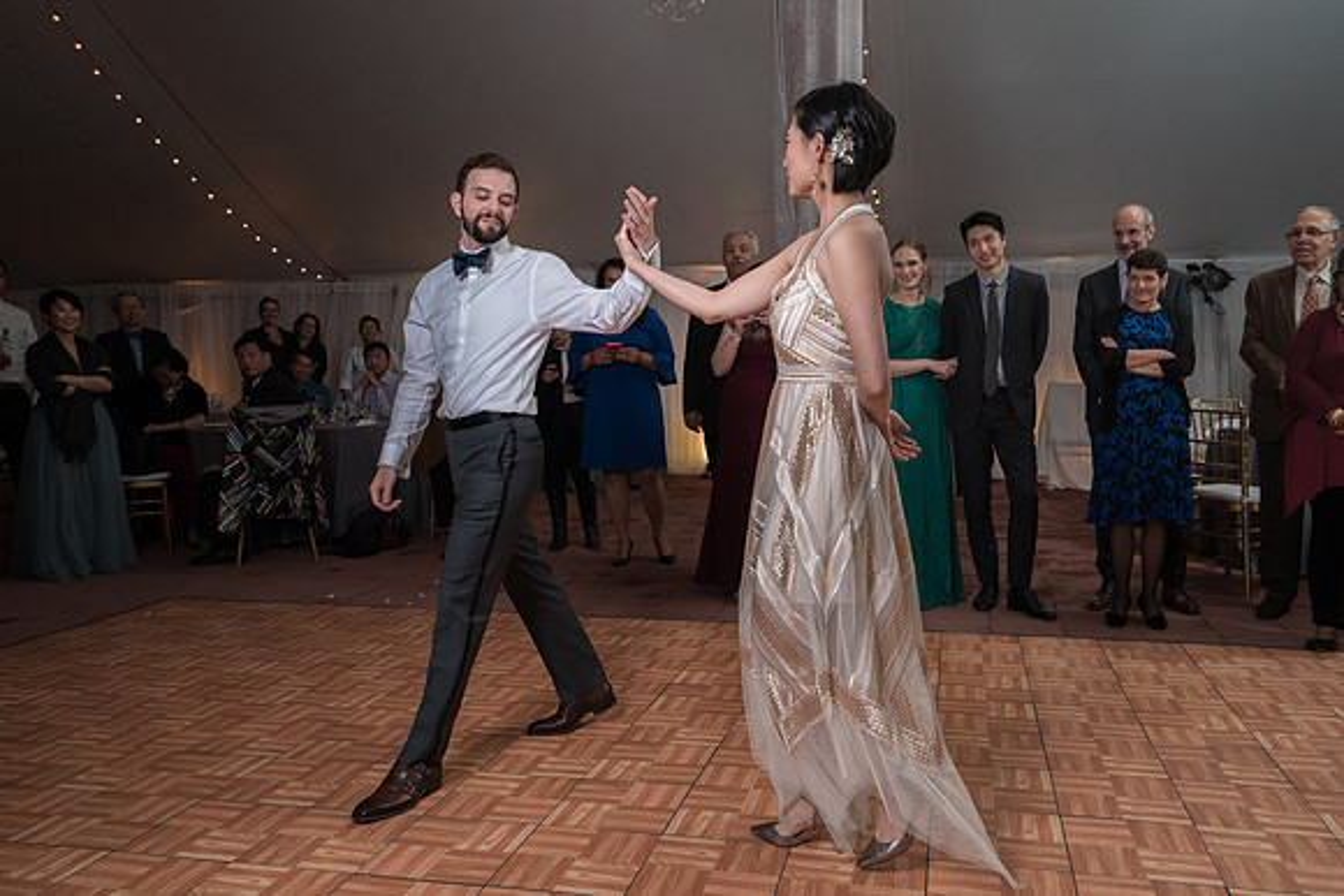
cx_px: 715
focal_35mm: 28
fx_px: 1054
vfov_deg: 46.1
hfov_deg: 65.0
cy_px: 432
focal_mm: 26
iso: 2000
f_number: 5.6
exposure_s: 1/200
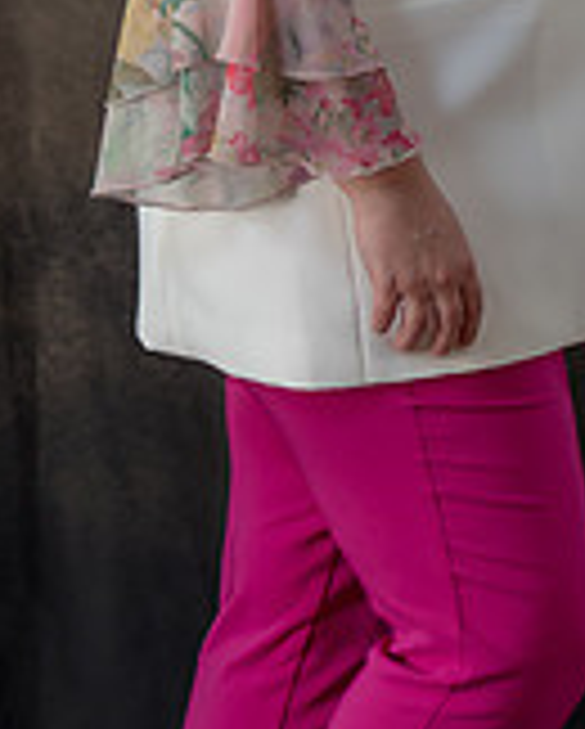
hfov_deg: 5.7
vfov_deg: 7.0
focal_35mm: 273
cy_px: -230
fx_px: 5897
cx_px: 153
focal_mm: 105
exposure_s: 1/100
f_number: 4.5
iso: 400
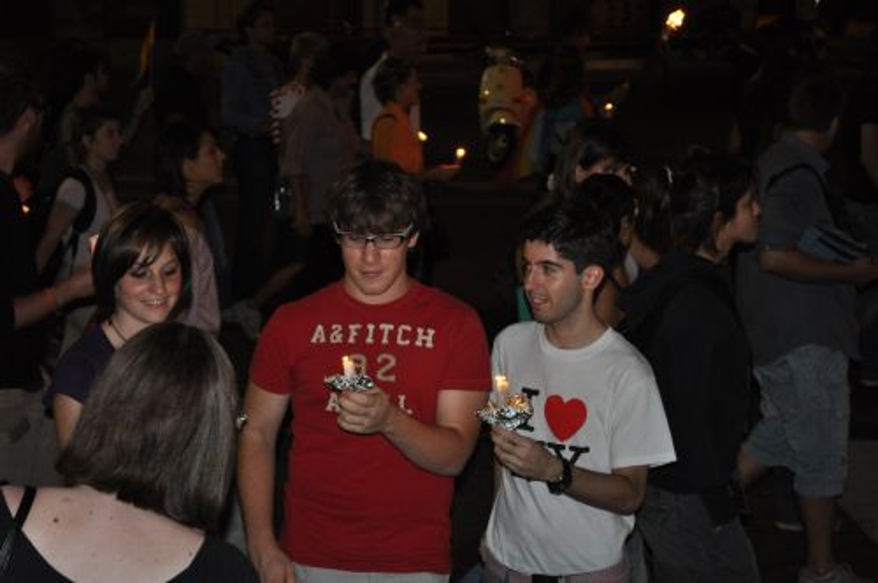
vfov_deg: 16.5
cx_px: 439
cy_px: 292
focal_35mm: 82
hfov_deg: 24.6
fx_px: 2009
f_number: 5.6
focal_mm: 55
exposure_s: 1/60
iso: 800
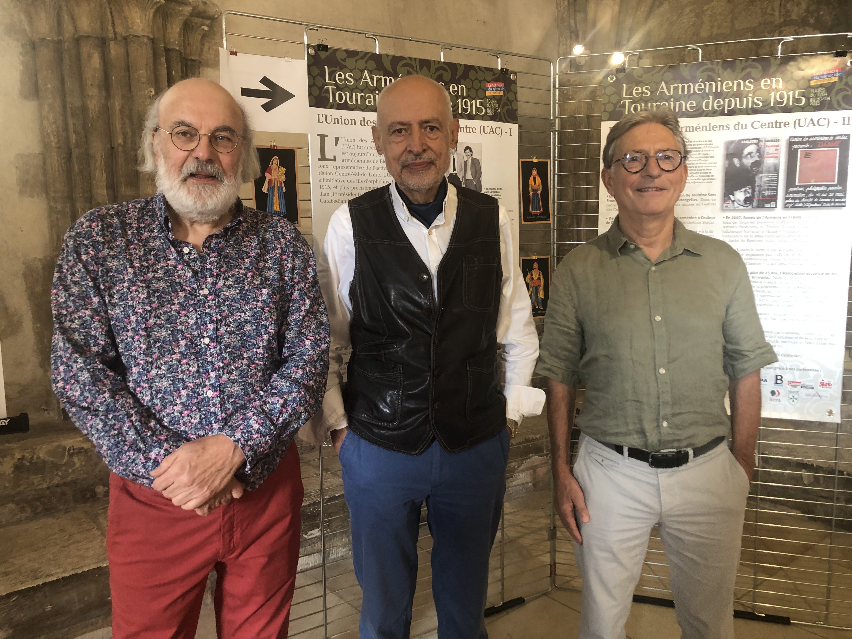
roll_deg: +0.5
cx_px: 426
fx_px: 689
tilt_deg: -6.7
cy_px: 320
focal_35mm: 28
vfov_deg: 49.7
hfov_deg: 63.4
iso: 40
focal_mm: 3.99
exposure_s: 1/15
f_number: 1.8
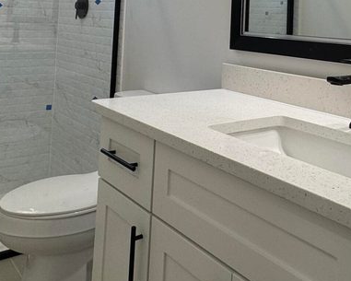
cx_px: 206
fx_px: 447
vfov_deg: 31.6
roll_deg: -2.7
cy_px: -14
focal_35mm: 43
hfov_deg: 42.7
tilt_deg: +2.7
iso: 125
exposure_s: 1/120
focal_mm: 2.22
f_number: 2.2
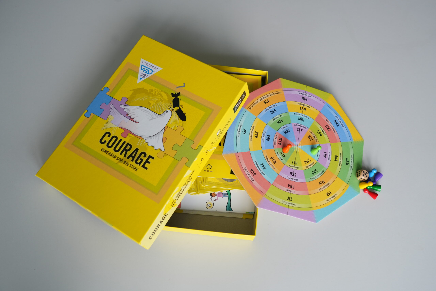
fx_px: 412
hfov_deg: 55.8
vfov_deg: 38.9
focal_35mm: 34
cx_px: 218
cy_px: 146
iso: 400
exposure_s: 1/60
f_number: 5
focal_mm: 34
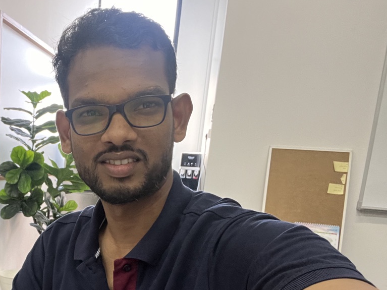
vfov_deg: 33.0
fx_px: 469
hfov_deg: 41.4
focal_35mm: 42
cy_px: 248
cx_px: 42
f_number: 2.2
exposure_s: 1/50
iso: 250
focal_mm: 2.71
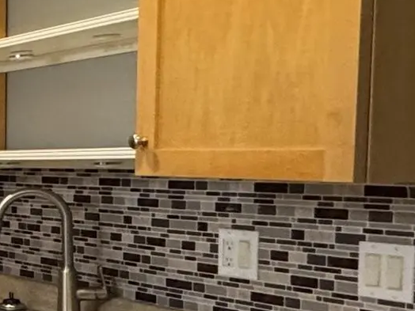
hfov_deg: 15.2
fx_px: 983
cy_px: 232
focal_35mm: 82
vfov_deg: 17.9
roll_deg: +1.7
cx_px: -555
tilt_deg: -4.1
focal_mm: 2.22
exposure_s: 1/60
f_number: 2.2
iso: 320
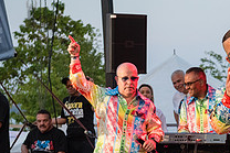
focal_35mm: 164
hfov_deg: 12.3
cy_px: 172
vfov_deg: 8.3
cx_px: 268
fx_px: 1048
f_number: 4
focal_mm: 52
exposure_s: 1/640
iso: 2000
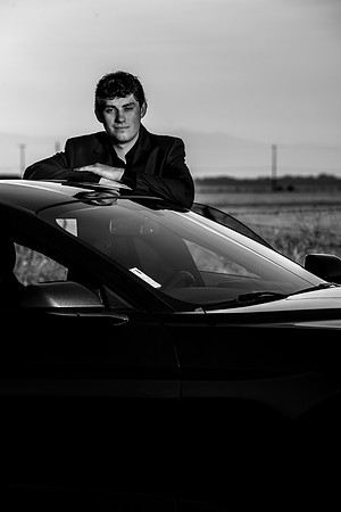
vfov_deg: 10.8
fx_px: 2699
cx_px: 170
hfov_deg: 7.2
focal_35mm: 190
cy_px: 256
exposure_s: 1/250
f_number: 9
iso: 31
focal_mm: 190
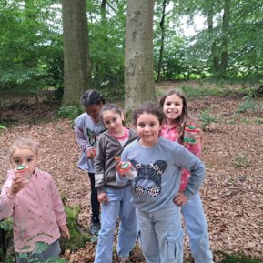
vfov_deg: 49.7
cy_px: 134
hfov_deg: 49.5
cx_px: 106
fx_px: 284
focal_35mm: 33
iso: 160
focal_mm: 4
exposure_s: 1/60
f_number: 1.8
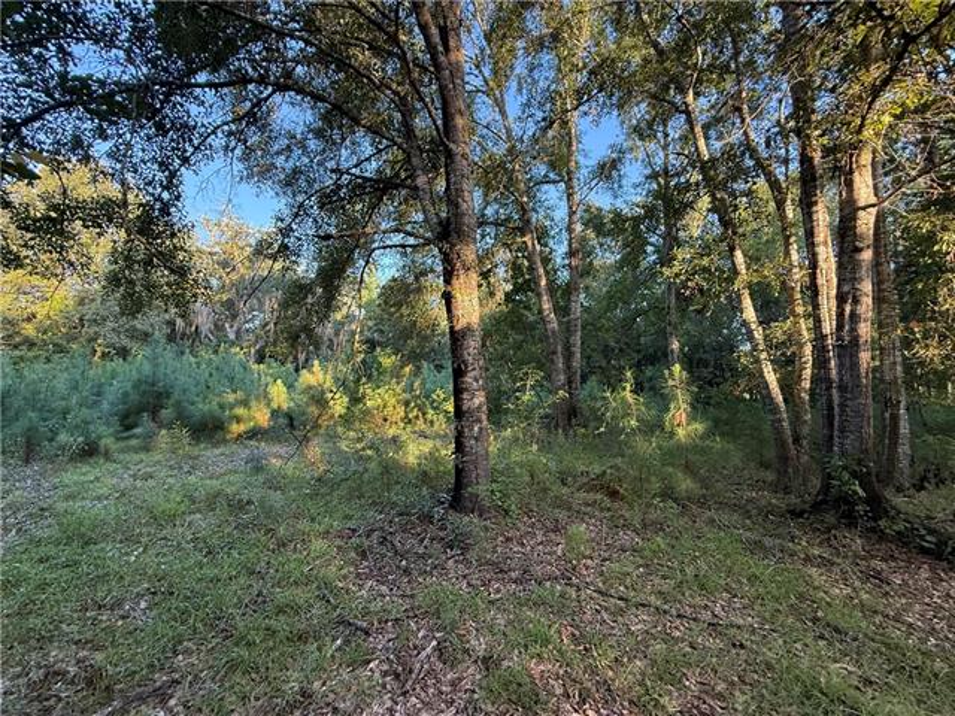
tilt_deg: +7.0
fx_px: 386
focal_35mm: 14
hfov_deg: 102.1
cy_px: 358
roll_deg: -1.3
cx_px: 478
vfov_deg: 85.7
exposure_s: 1/99
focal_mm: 2.22
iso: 125
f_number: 2.2
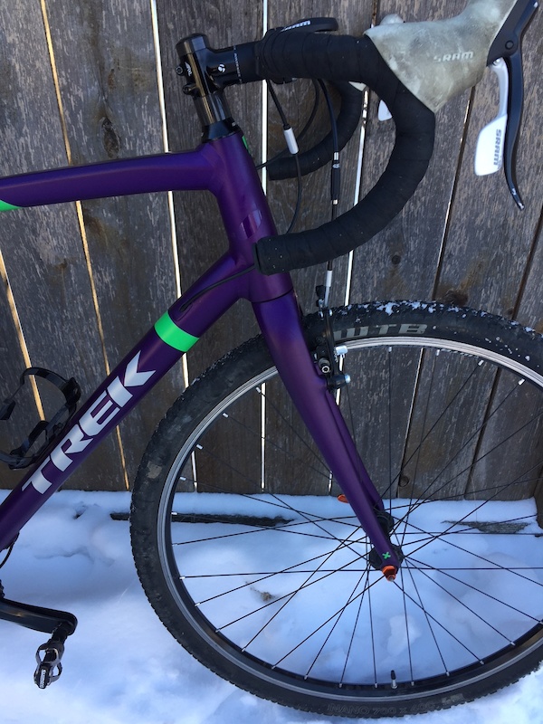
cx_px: 272
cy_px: 362
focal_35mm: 29
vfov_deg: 61.7
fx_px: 607
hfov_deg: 48.2
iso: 32
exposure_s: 1/131
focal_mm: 4.15
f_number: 2.2
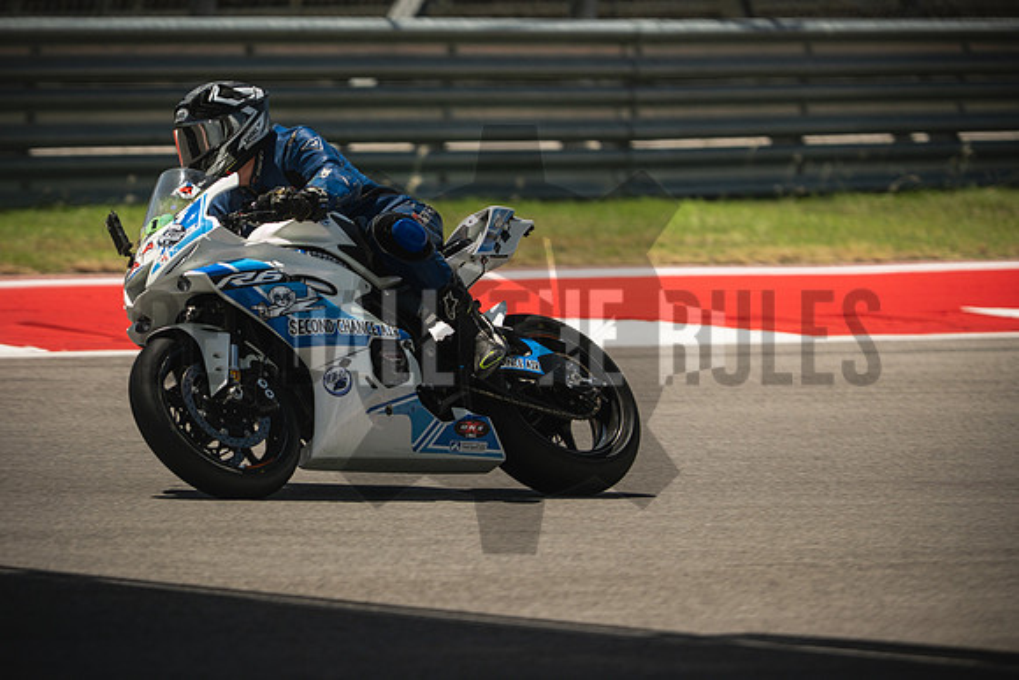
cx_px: 510
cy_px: 340
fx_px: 11891
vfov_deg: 3.3
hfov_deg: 4.9
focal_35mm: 420
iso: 160
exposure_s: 1/1600
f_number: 3.2
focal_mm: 280
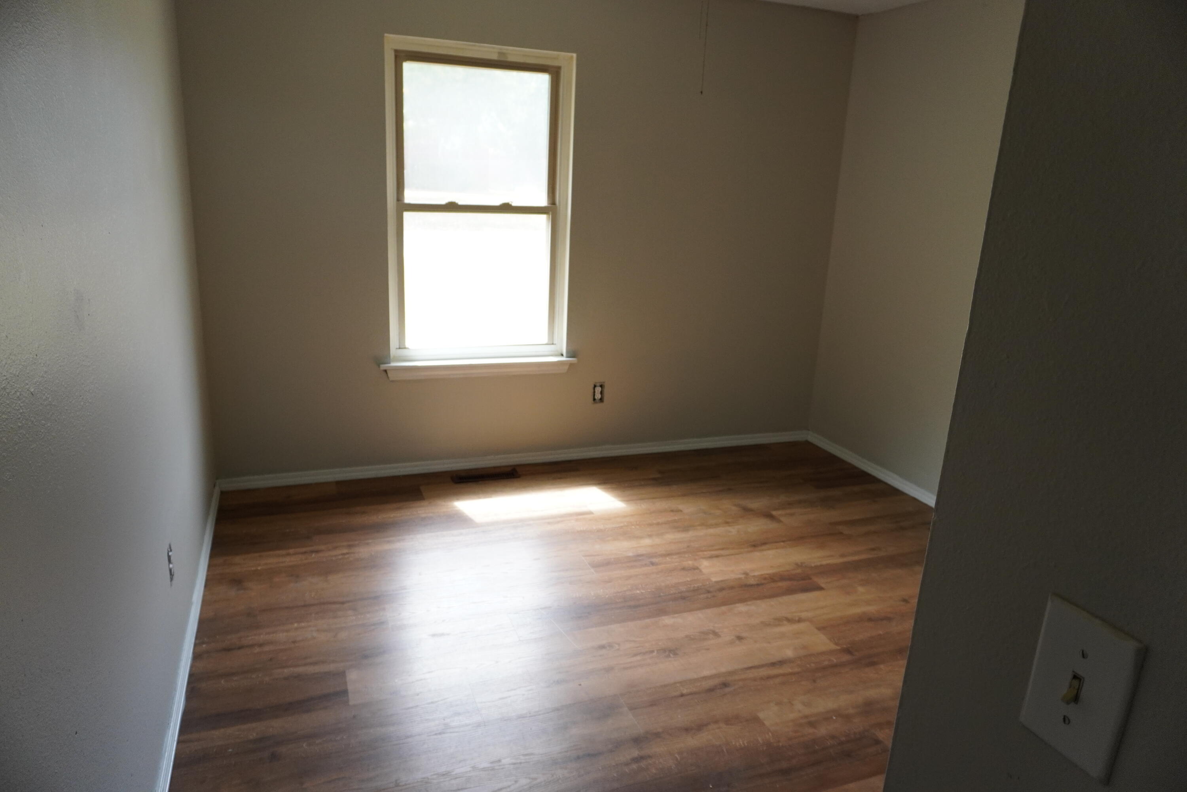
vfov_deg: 53.1
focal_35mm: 24
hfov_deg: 73.7
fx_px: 791
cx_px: 594
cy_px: 396
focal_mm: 16
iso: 800
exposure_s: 1/160
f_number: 4
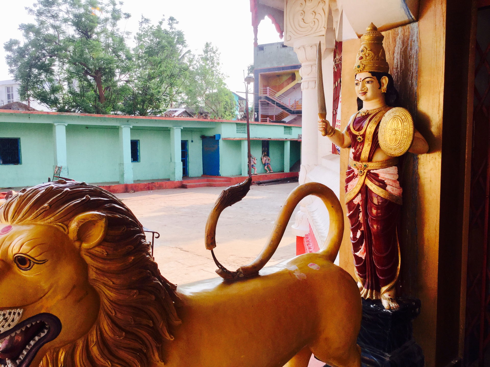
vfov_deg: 45.4
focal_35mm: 31
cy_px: 184
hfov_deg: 58.4
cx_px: 245
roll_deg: -0.9
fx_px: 439
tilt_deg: -5.5
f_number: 2.4
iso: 25
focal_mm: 3.3
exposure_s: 1/342
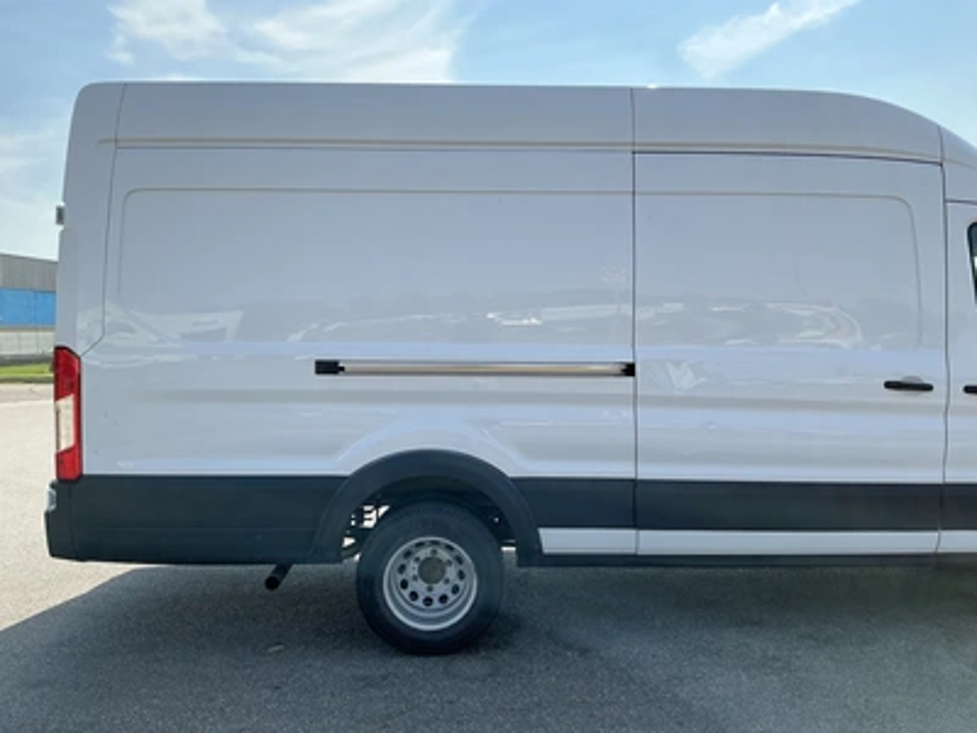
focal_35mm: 28
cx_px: 488
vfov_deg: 49.7
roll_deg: +0.8
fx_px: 790
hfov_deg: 63.4
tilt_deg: -1.4
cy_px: 366
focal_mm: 3
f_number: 1.8
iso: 25
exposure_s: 1/1311
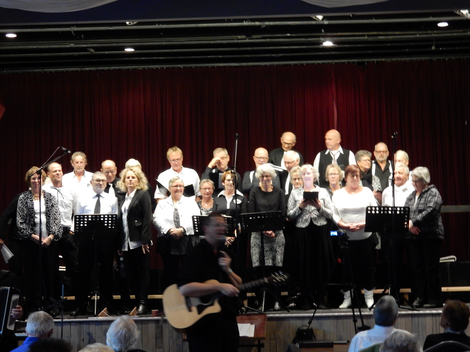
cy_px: 176
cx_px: 235
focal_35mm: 71
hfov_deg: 27.4
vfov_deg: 20.7
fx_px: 964
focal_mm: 12.6
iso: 720
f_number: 4.8
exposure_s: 1/8
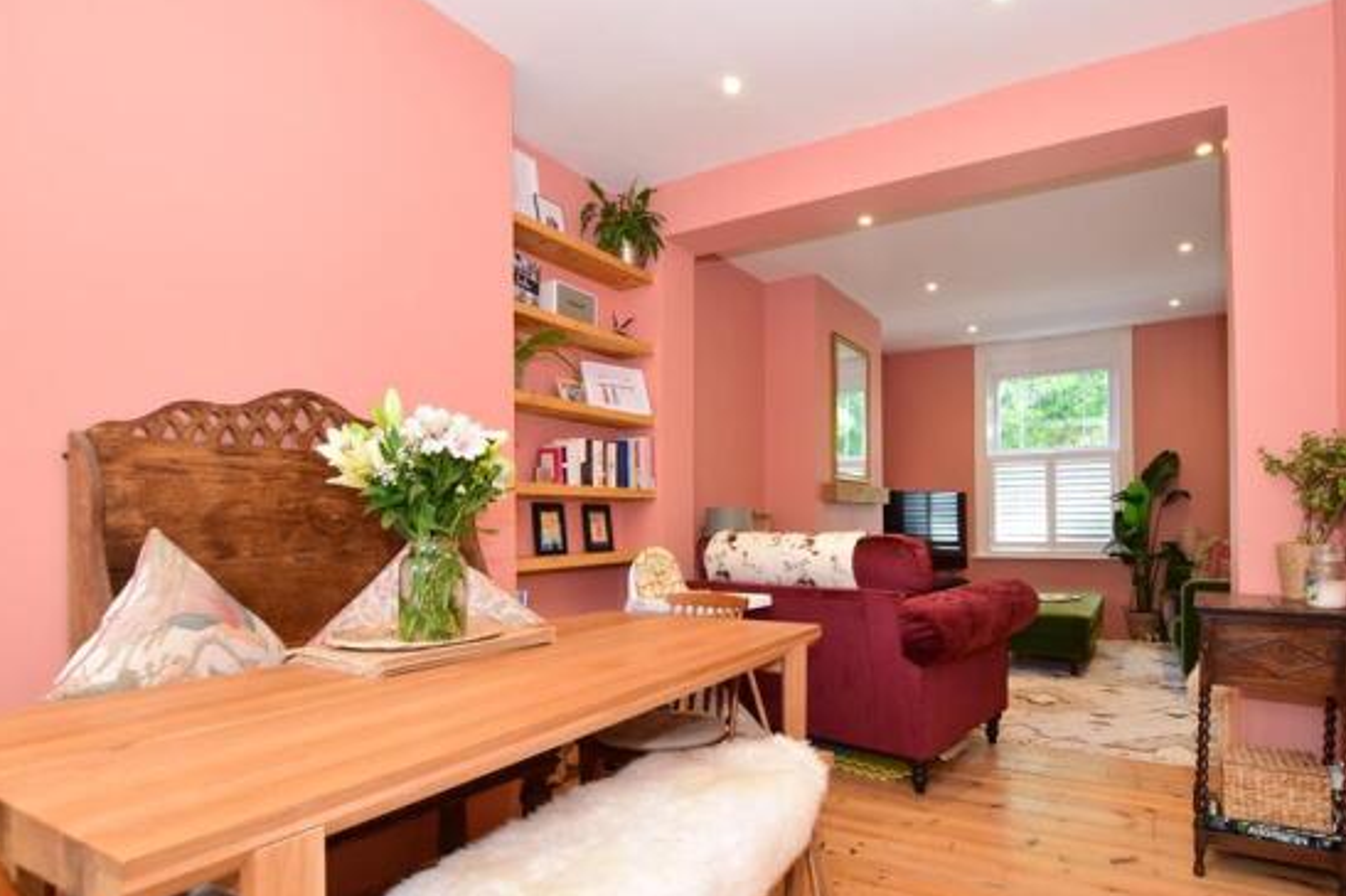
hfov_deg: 89.6
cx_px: 755
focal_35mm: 18
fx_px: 673
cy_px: 513
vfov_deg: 67.0
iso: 400
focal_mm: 10
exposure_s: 1/10
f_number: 7.1
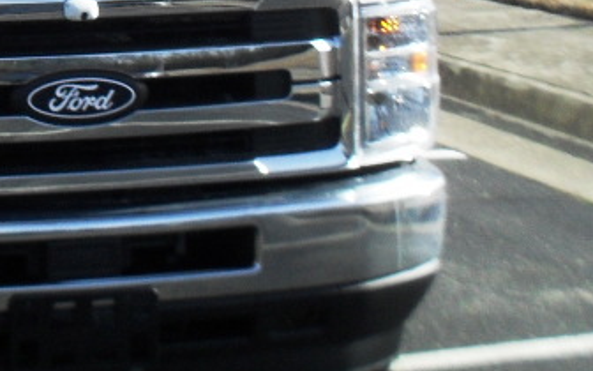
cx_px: -85
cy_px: -175
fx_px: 1826
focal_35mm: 113
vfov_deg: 11.2
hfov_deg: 17.7
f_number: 8.4
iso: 100
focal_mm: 6.3
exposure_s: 1/125
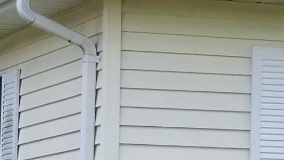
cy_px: 177
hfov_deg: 6.3
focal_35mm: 337
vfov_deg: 3.6
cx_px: 492
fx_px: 2539
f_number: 2.4
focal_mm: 6
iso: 25
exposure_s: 1/192
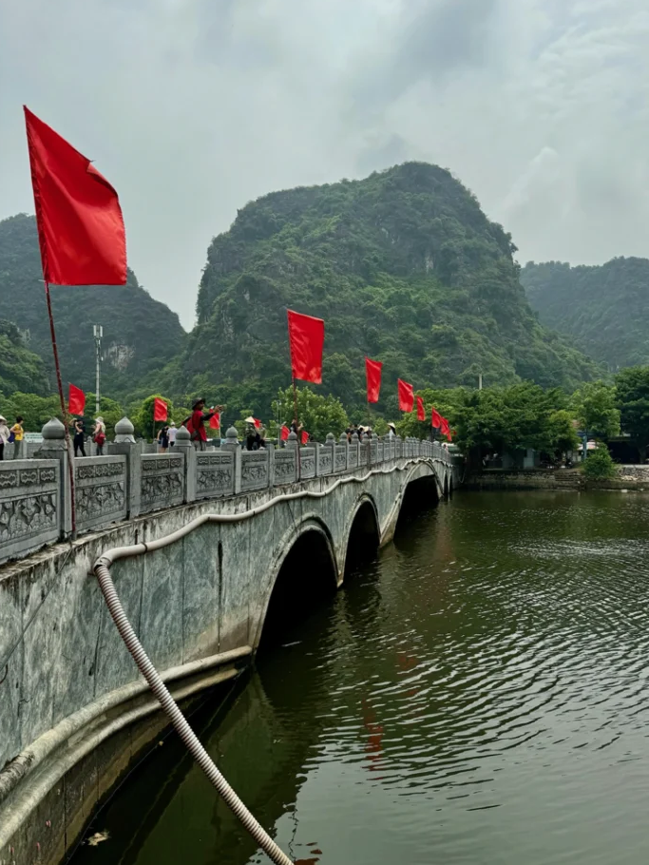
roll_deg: +0.0
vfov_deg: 65.3
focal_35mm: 27
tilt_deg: +1.2
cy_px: 443
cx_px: 360
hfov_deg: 51.3
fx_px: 675
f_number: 1.78
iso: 80
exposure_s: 1/7937
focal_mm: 6.76
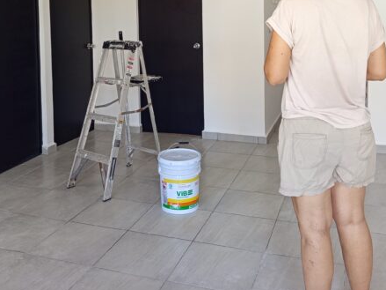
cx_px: 182
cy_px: 41
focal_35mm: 42
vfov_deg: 32.9
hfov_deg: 44.8
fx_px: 468
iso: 301
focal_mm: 5.24
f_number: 1.7
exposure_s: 1/60
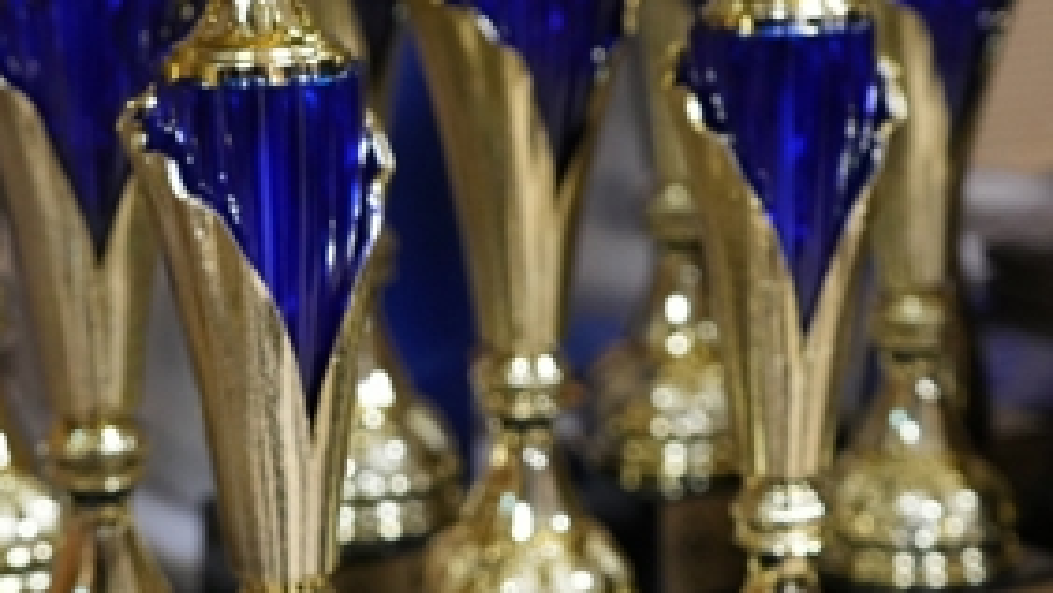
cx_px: 340
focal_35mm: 78
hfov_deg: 27.0
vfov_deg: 15.5
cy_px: 265
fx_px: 2179
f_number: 3.5
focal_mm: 28
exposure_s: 1/200
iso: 4000
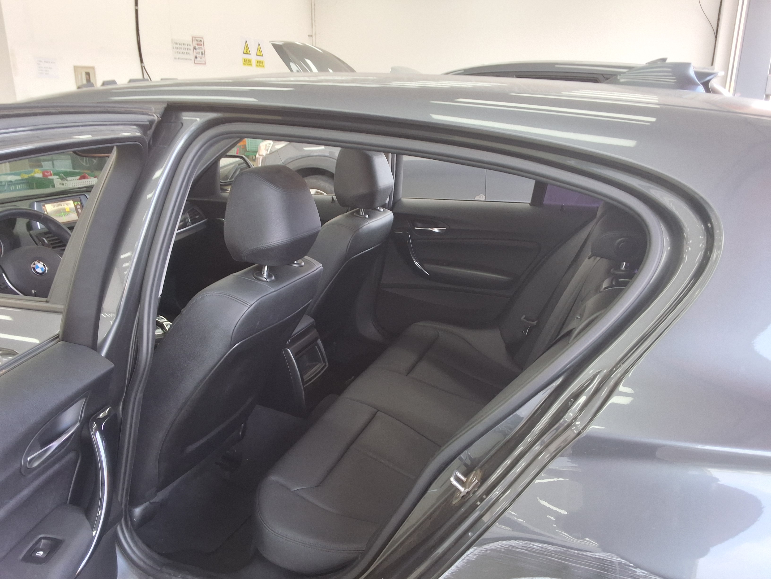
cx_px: 386
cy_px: 290
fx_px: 624
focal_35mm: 28
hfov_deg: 63.4
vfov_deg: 49.7
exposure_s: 1/60
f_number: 1.9
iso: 40
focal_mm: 2.91
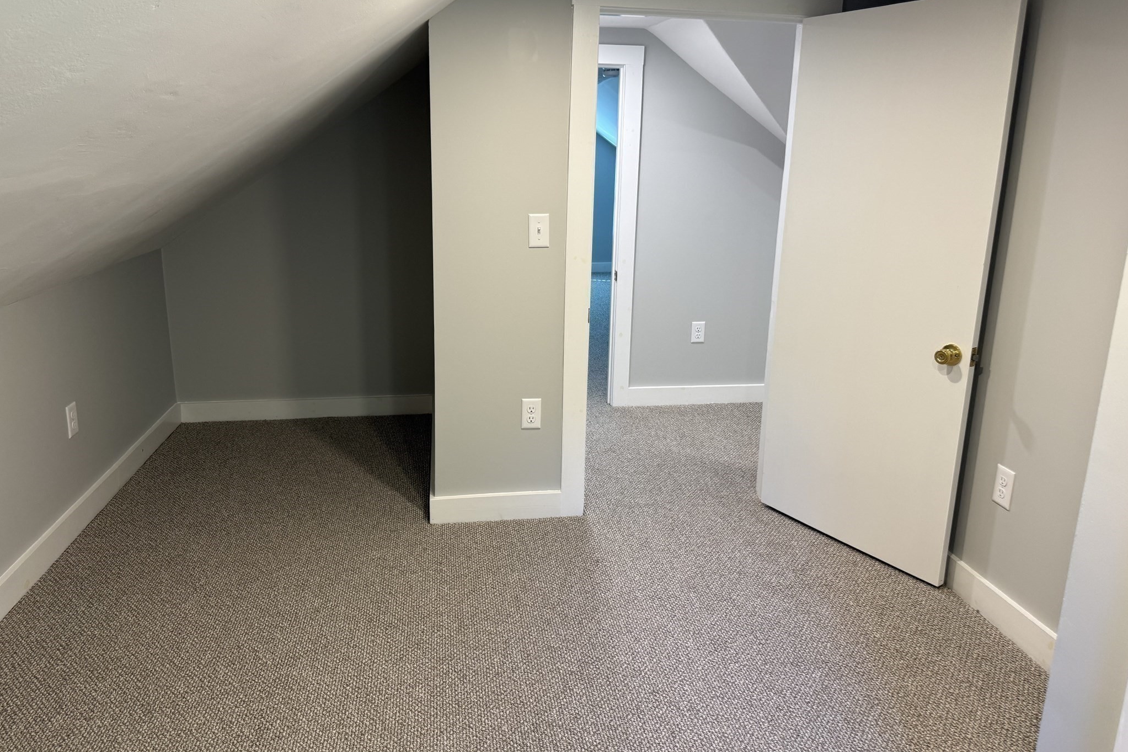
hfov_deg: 71.5
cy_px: 342
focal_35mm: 25
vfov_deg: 51.2
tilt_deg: -12.3
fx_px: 783
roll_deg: -1.8
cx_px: 564
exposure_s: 1/60
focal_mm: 6.76
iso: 100
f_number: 1.78
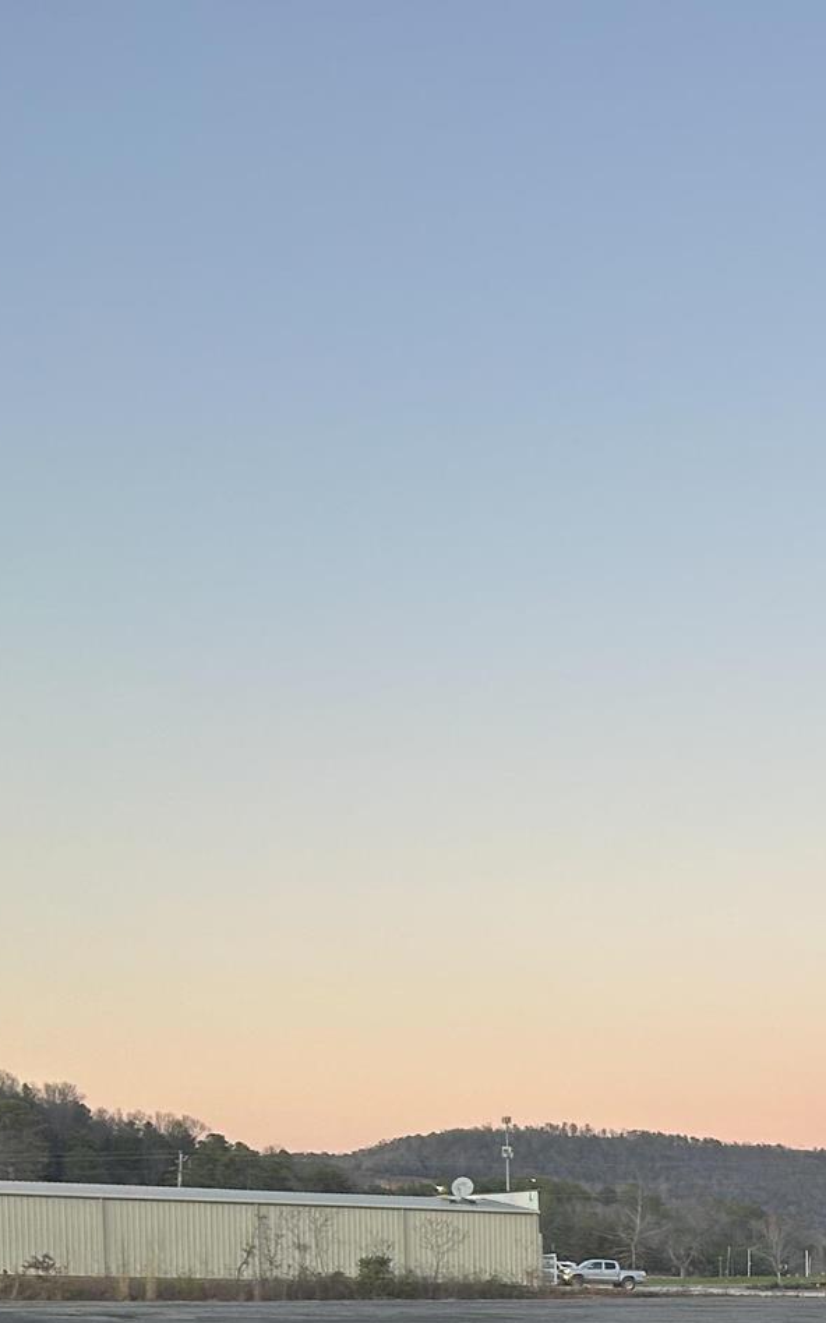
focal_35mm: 67
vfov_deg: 27.2
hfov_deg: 17.9
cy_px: 1563
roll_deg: -0.6
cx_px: 1140
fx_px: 2415
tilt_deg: -6.9
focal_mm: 5.7
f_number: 1.5
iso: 50
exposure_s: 1/121
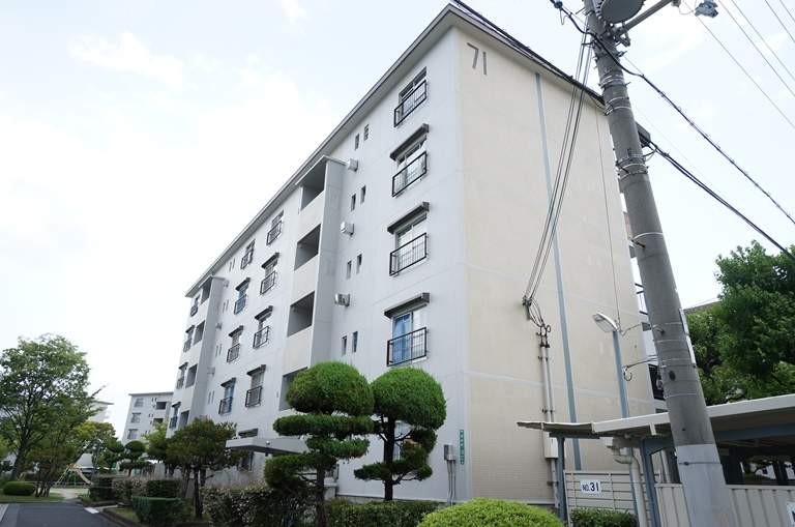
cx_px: 398
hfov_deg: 77.4
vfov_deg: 56.0
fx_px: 496
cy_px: 264
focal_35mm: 22
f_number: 6.3
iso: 100
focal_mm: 15
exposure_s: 1/80
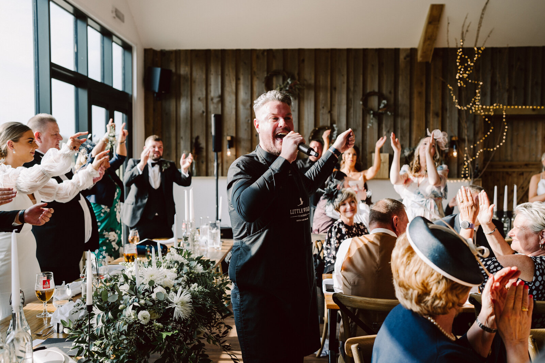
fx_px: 530
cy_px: 182
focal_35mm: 35
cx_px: 272
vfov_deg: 37.9
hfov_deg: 54.4
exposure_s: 1/250
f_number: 2.8
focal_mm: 35
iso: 125
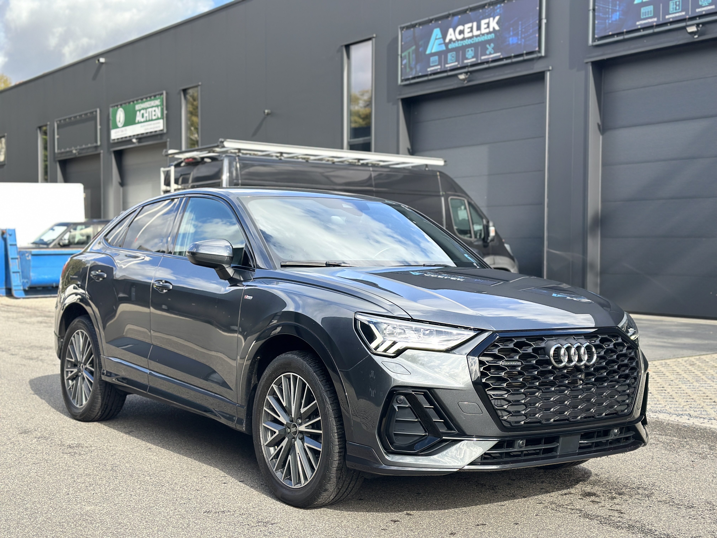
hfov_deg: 39.7
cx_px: 358
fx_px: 994
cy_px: 269
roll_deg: -0.3
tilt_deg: -1.3
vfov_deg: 30.3
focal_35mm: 48
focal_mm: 6.86
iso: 80
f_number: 1.78
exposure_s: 1/1242
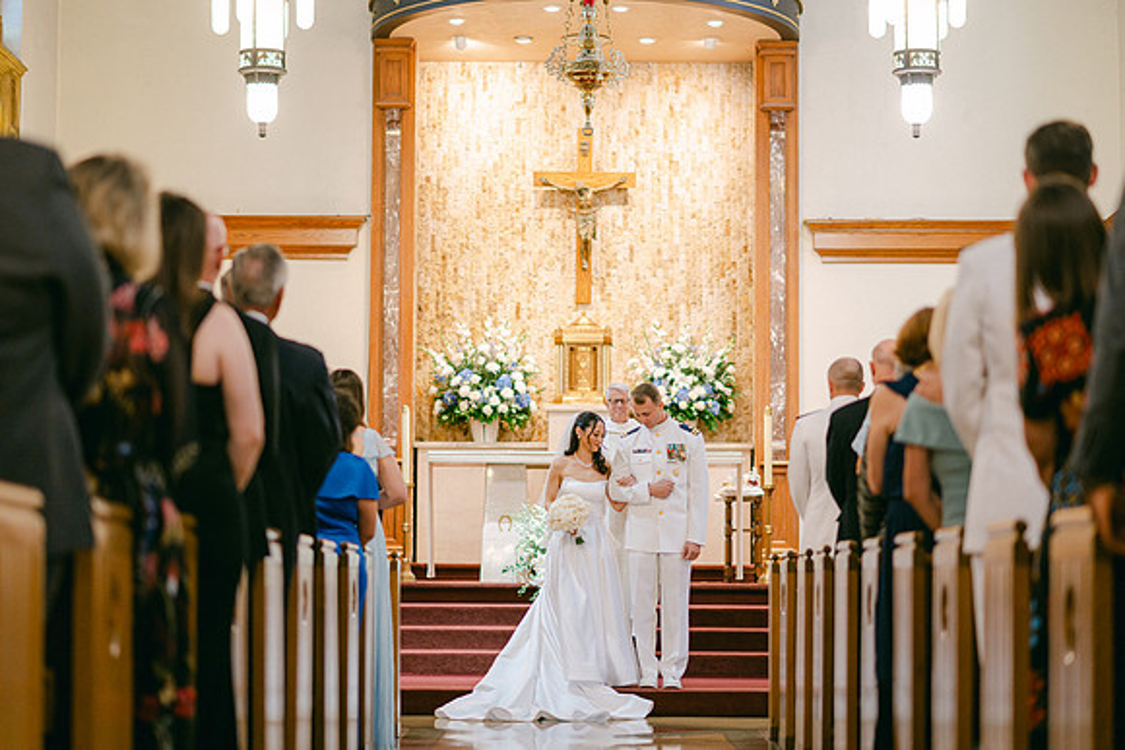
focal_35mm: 85
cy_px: 375
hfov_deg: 23.9
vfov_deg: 16.1
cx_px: 562
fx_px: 2657
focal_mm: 85
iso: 800
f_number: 1.8
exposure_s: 1/200
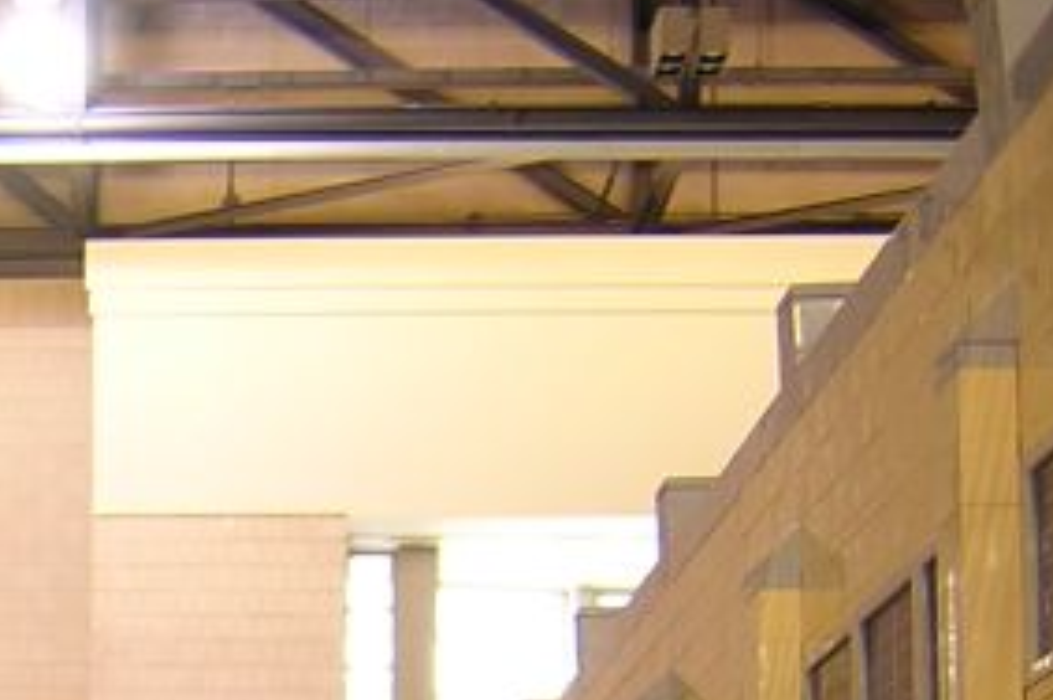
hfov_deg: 18.4
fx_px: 3097
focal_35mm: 106
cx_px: -153
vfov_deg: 12.4
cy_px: 994
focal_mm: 4.7
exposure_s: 1/9.1
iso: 100
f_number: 2.6
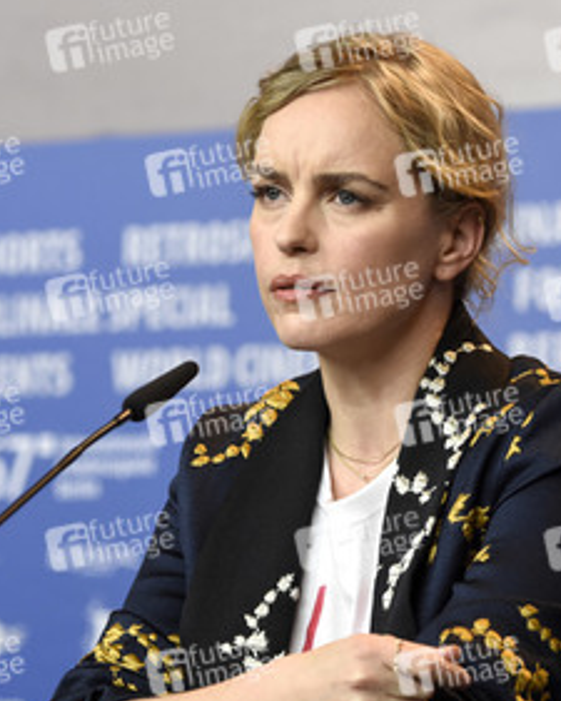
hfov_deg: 6.2
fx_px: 5144
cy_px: 354
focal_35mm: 248
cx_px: 143
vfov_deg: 7.8
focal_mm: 110
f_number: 3.5
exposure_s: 1/400
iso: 1250
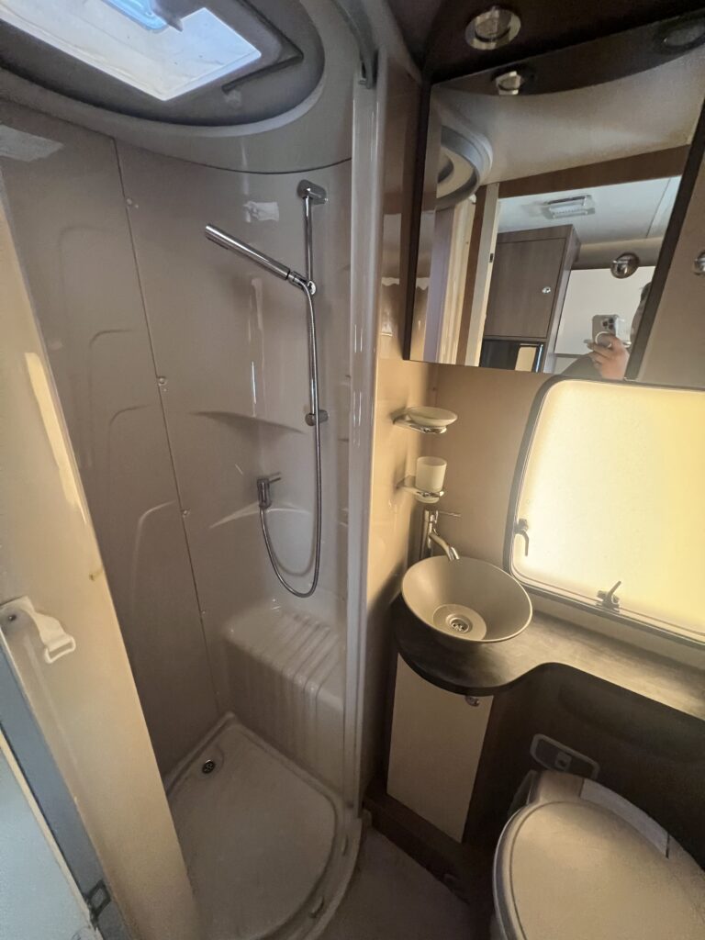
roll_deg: -0.2
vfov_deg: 106.2
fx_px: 353
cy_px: 470
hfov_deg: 89.9
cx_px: 352
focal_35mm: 13
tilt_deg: -19.8
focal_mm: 1.57
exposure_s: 1/60
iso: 800
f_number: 1.8
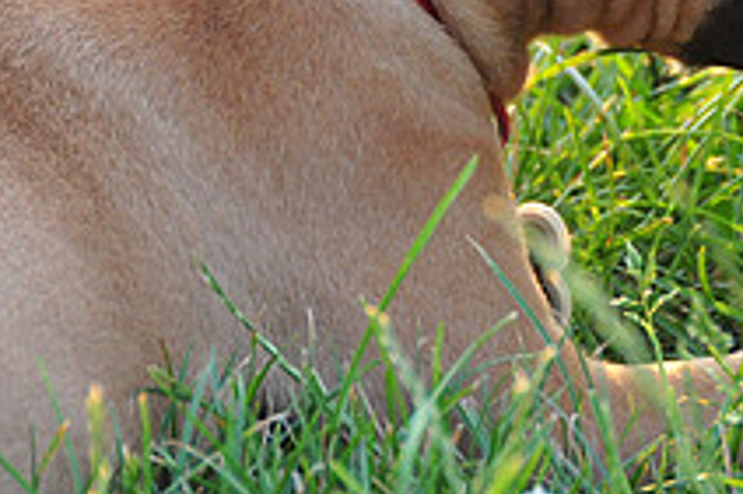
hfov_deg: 2.5
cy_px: -44
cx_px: 452
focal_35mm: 820
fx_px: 16910
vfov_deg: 1.7
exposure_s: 1/400
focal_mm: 200
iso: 1000
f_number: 5.6
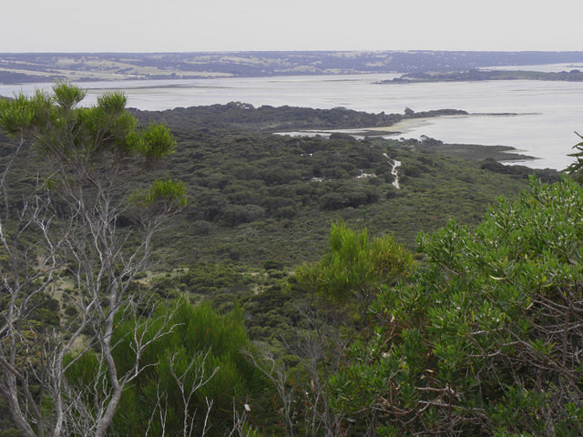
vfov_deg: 19.6
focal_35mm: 75
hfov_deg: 26.0
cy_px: 218
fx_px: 1263
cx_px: 292
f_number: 5.6
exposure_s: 1/250
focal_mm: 13.39
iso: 100
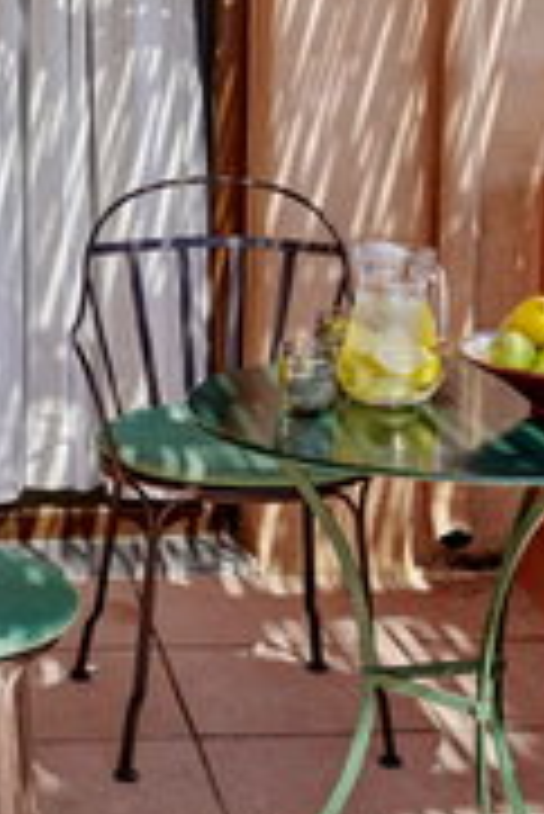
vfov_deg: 22.8
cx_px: 162
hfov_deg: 15.7
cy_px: 90
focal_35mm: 87
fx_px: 1968
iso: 100
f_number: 8
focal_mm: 35
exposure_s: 1/320
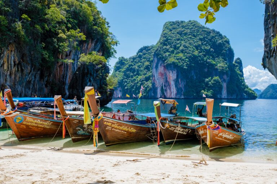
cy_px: 92
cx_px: 138
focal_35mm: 35
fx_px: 269
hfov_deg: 54.4
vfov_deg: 37.9
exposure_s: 1/220
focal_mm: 23.4
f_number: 5.6
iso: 80
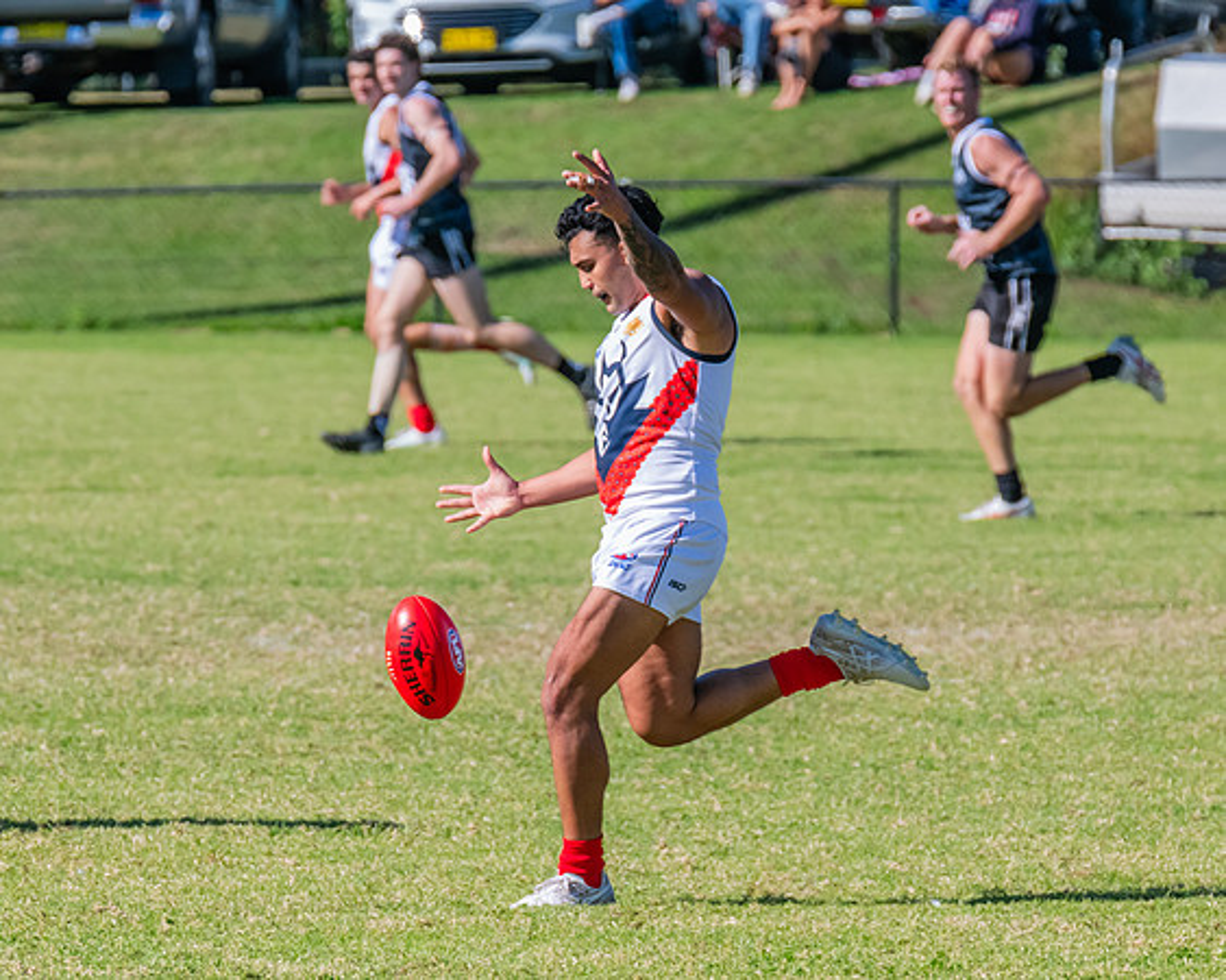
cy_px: 585
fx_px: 22506
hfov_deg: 3.1
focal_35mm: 620
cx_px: 570
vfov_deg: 2.5
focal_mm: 460
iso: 1600
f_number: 13
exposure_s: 1/1600
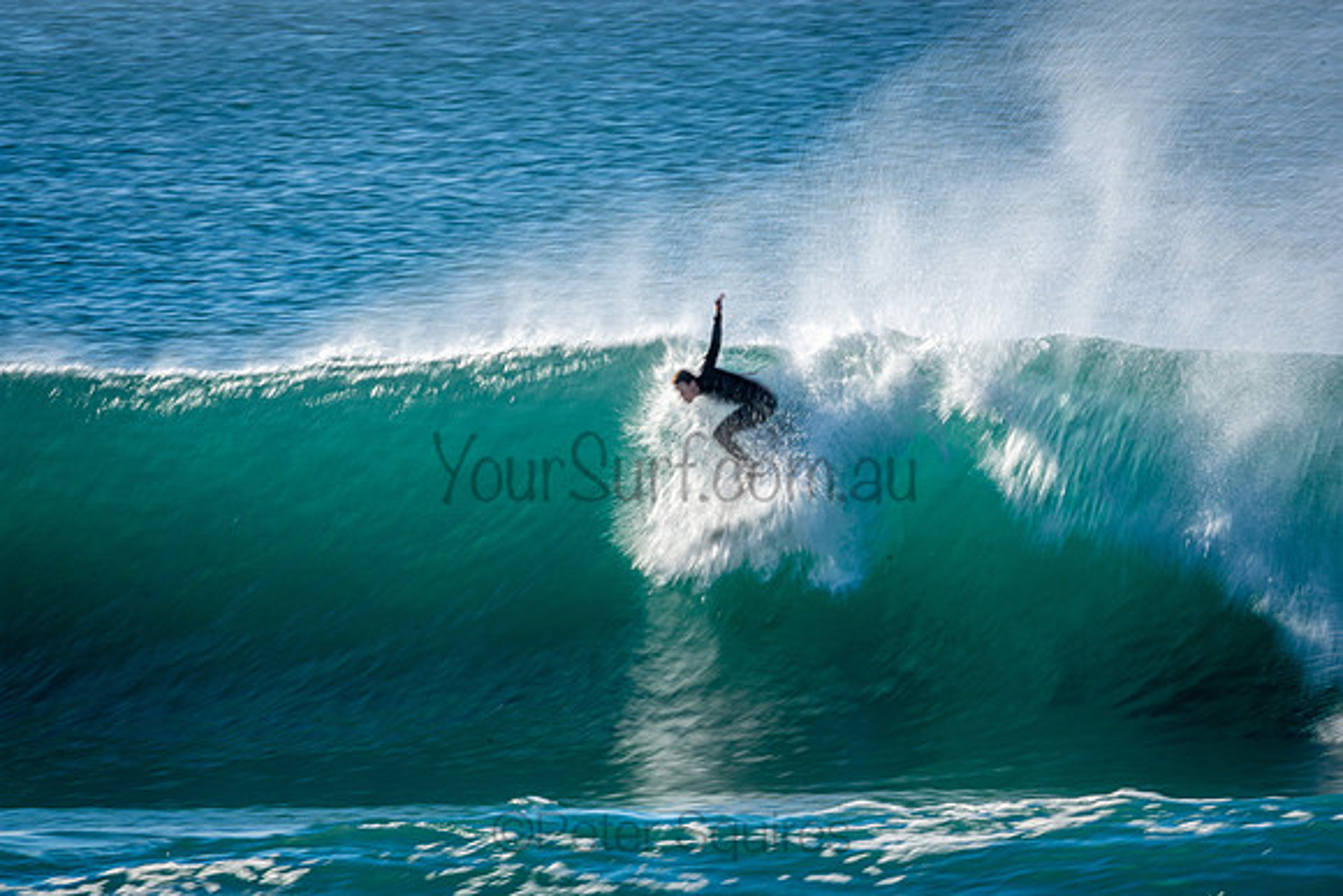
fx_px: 27984
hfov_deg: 2.7
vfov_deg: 1.8
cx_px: 672
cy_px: 448
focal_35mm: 750
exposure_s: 1/30
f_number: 22
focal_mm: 500
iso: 100
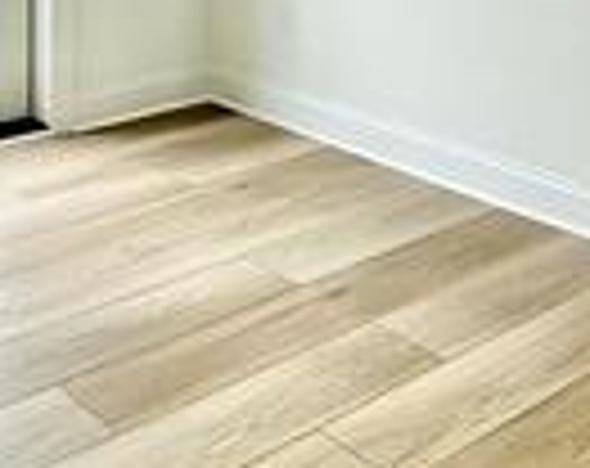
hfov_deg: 27.9
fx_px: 1166
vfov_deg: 20.8
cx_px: 140
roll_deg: -0.5
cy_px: -126
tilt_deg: -5.4
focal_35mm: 67
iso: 64
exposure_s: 1/267
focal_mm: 2.22
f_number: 2.2
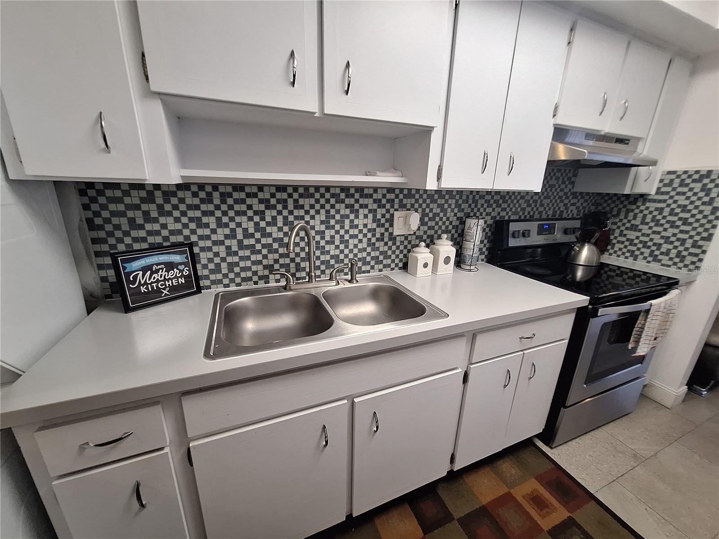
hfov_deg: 106.2
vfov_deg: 89.9
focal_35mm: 13
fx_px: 270
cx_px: 360
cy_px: 270
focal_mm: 1.74
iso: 160
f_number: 2.2
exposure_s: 1/40
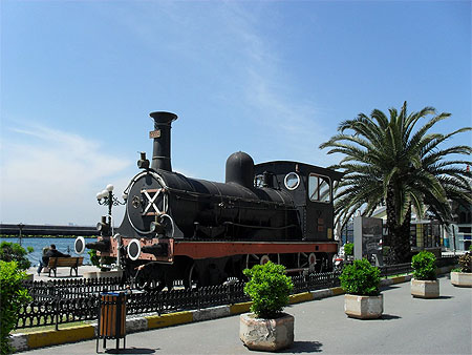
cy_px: 178
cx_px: 236
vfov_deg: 40.7
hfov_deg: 52.6
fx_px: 477
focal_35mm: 35
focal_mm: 6.3
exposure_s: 1/250
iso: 100
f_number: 8.4
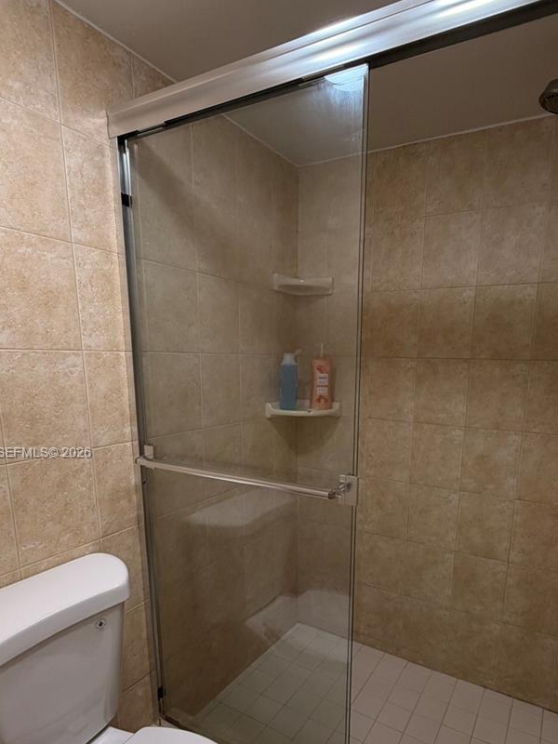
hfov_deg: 62.8
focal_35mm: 21
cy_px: 454
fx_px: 451
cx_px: 338
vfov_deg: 77.9
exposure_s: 1/120
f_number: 2.2
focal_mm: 2.22
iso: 100
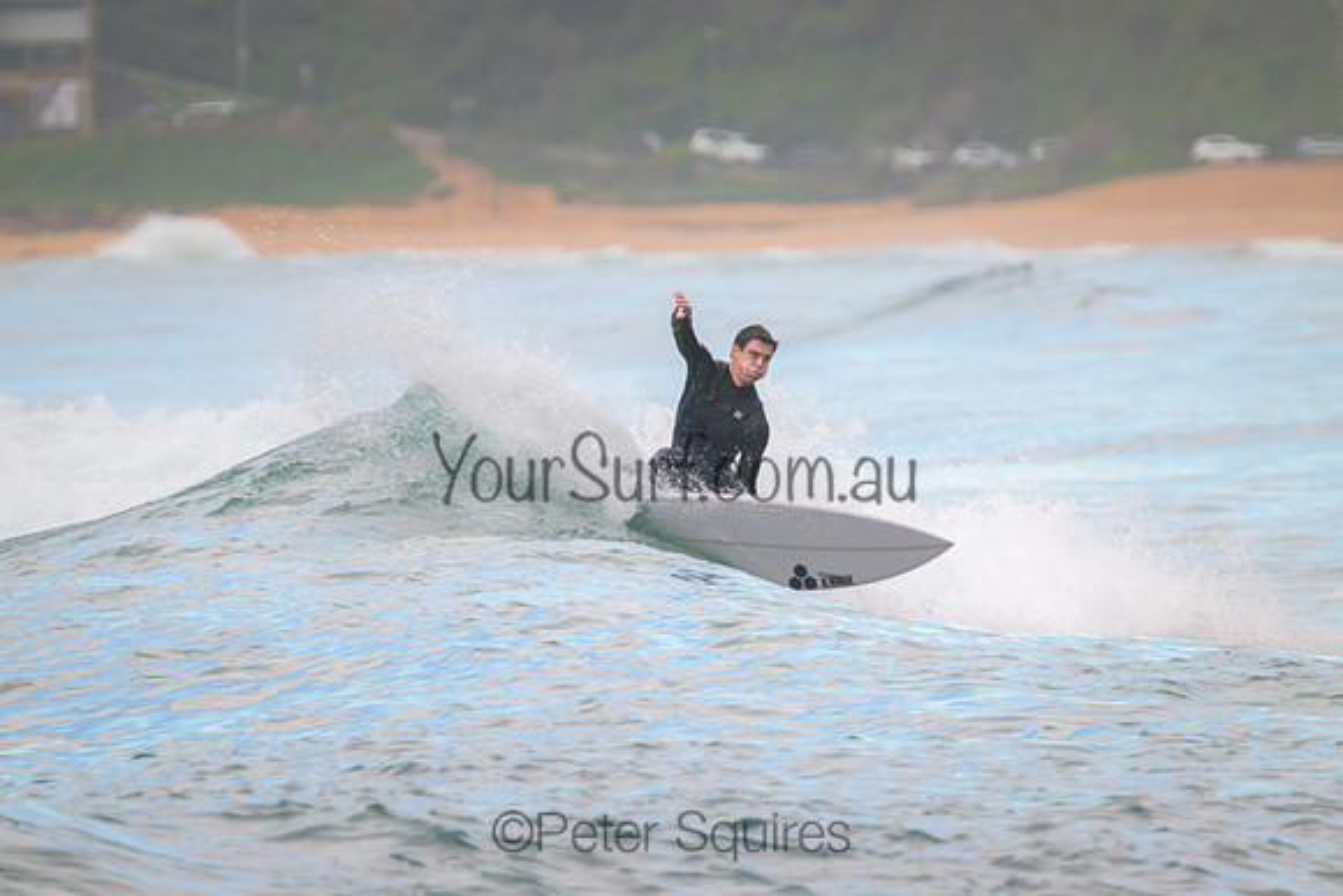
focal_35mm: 800
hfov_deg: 2.6
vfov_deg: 1.7
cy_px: 448
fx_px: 29850
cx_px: 672
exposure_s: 1/320
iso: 1400
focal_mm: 800
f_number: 11
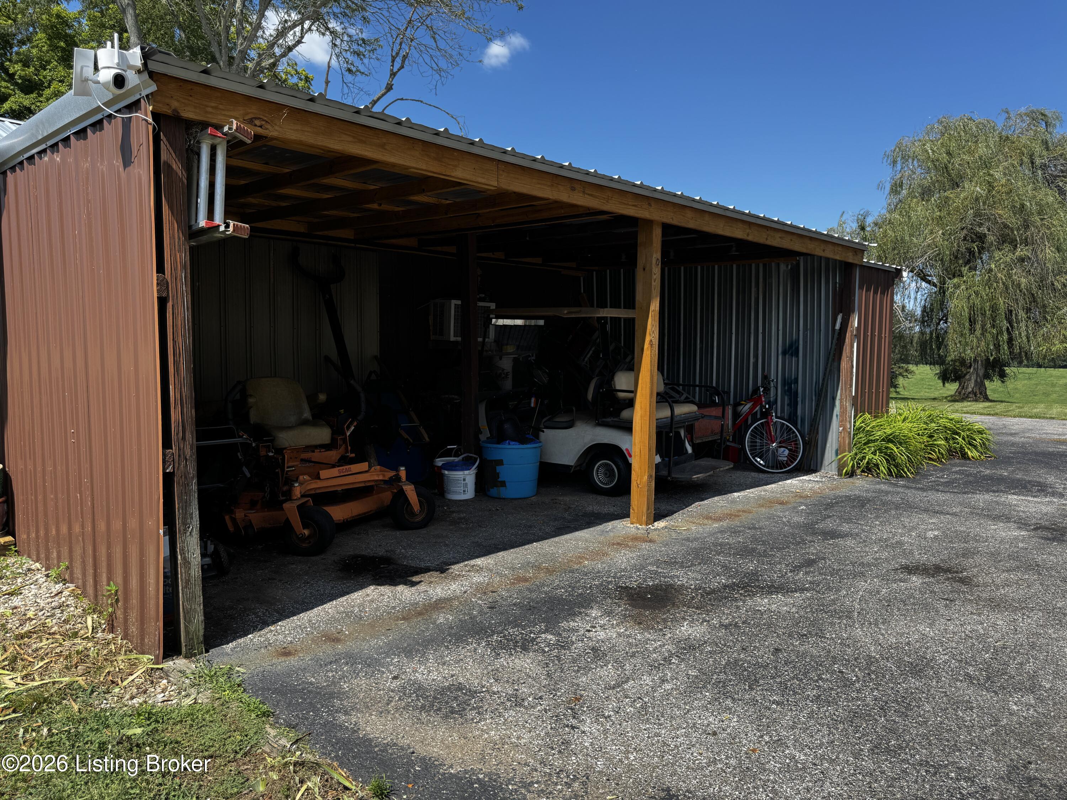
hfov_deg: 71.6
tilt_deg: -4.8
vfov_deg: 56.8
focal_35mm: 24
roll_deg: -0.1
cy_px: 400
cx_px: 534
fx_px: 740
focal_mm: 6.76
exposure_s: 1/2174
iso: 80
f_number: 1.78
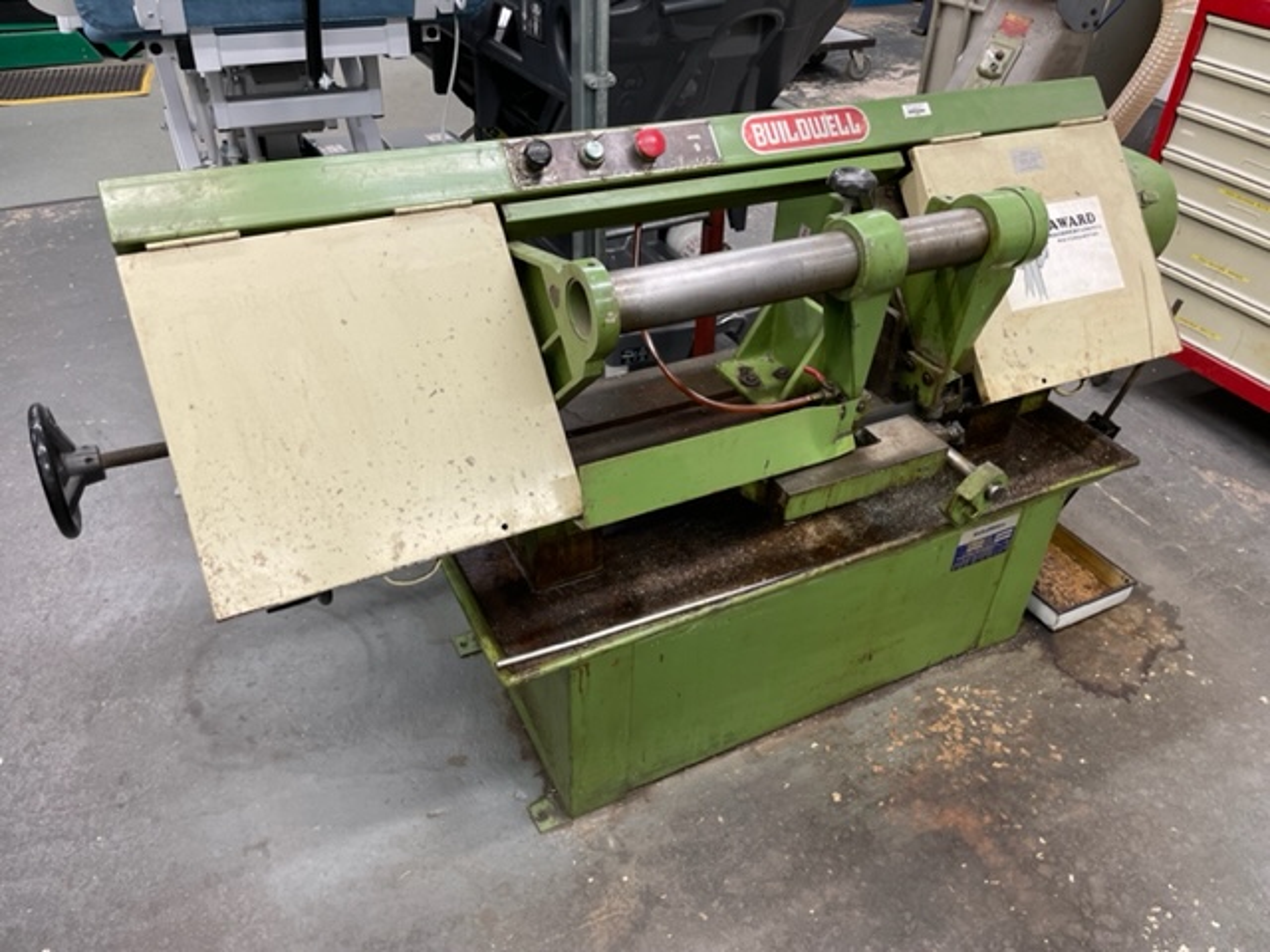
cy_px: 476
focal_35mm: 26
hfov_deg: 67.3
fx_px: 954
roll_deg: -2.9
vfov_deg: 53.1
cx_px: 635
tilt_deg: -36.5
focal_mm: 4.2
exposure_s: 1/100
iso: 100
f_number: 1.6
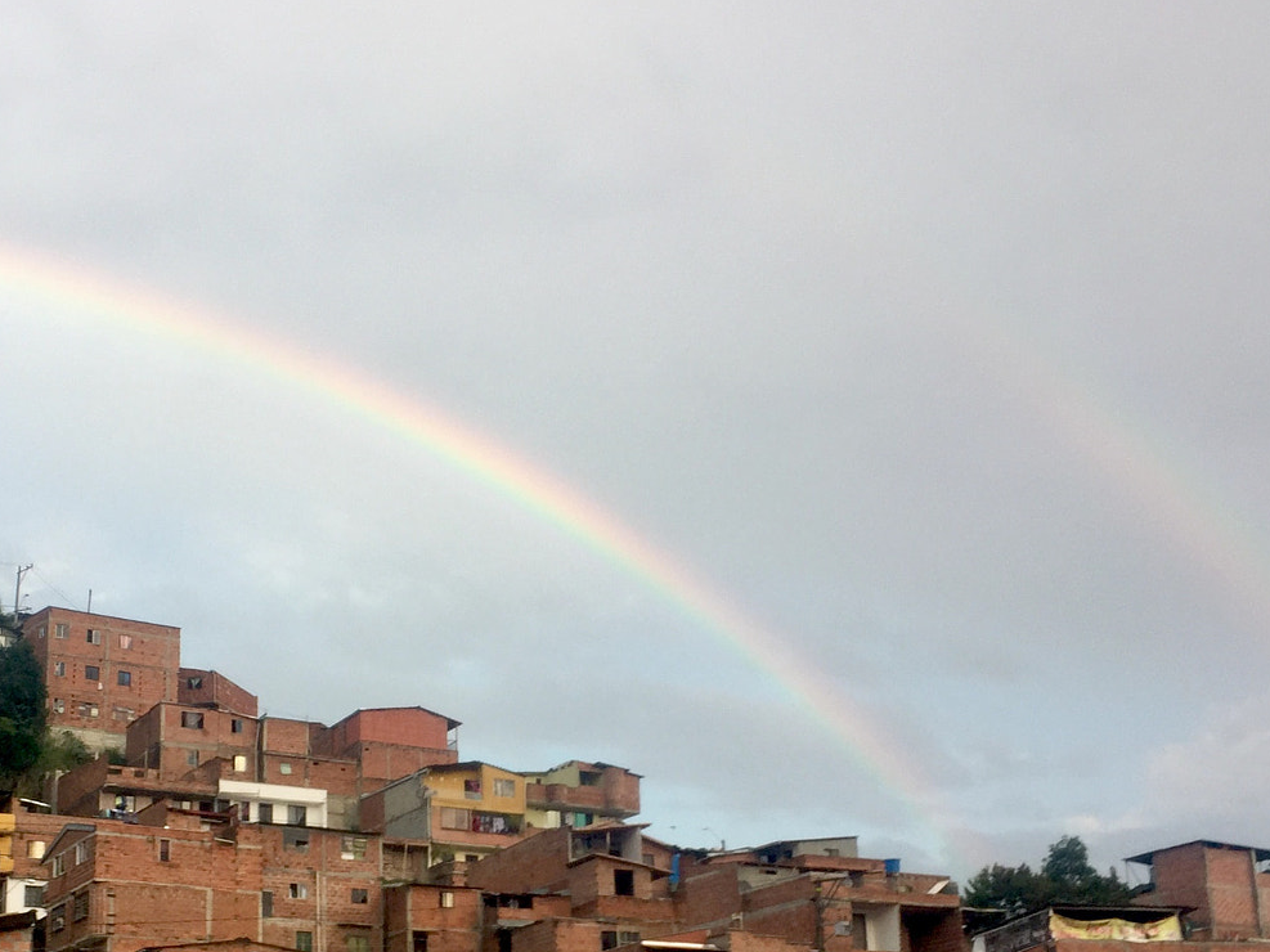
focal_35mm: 47
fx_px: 1724
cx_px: 392
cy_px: 746
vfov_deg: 30.2
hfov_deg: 39.8
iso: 32
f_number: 2.2
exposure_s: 1/200
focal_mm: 4.15
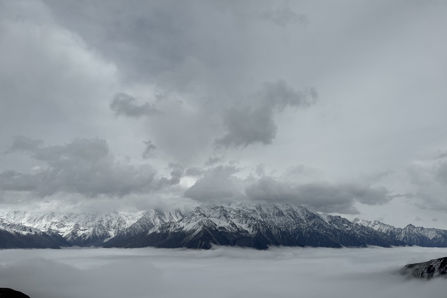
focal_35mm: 26
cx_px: 229
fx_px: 323
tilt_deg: +14.9
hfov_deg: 69.4
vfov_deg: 49.5
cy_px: 153
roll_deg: -0.5
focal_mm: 6.76
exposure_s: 1/28571
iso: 64
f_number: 1.78
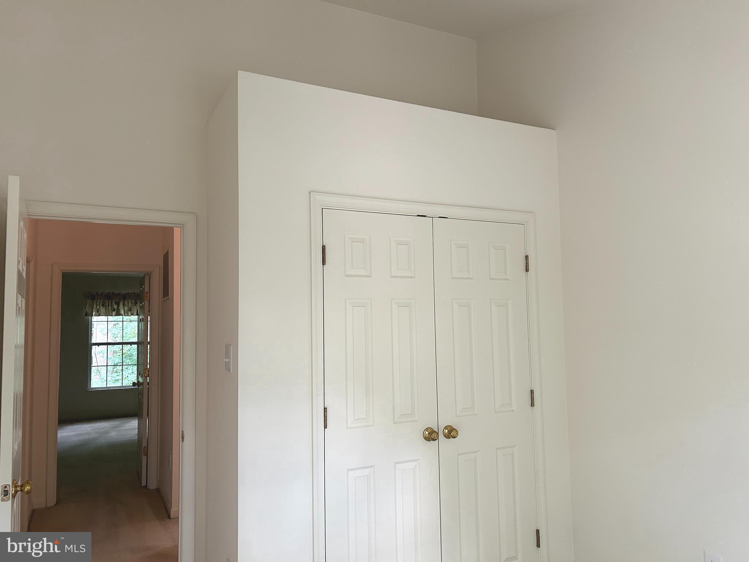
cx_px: 374
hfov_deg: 67.3
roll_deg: +1.1
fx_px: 563
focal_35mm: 26
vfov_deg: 53.1
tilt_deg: +4.1
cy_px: 281
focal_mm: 5.7
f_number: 1.5
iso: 200
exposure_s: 1/60
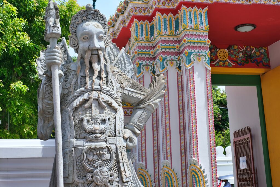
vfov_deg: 25.5
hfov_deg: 37.5
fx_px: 412
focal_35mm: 53
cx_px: 140
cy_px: 94
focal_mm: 35
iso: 320
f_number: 5
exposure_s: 1/750
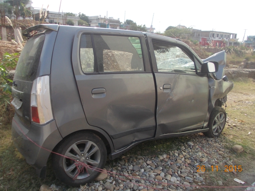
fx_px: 206
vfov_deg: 49.7
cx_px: 128
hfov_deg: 63.4
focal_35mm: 28
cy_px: 96
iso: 80
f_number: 5.4
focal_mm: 4
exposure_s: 1/125
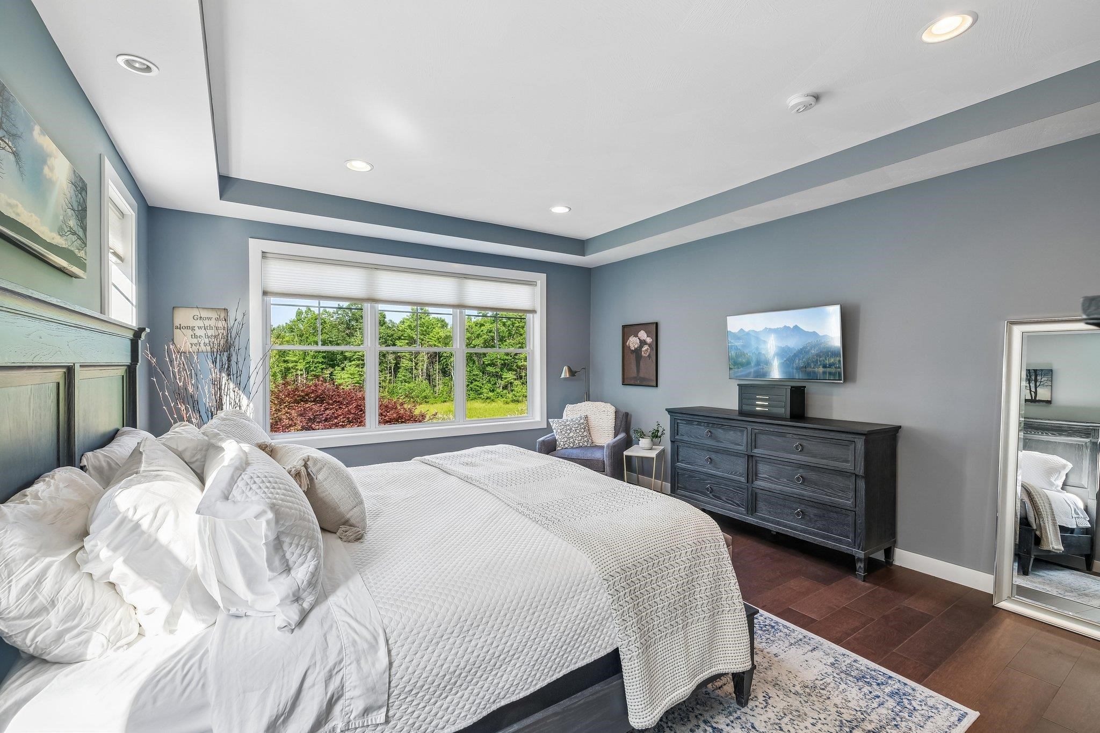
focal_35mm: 15
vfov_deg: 77.3
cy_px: 366
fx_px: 458
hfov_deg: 100.4
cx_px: 550
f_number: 5.6
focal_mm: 10
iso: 200
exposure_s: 1/18
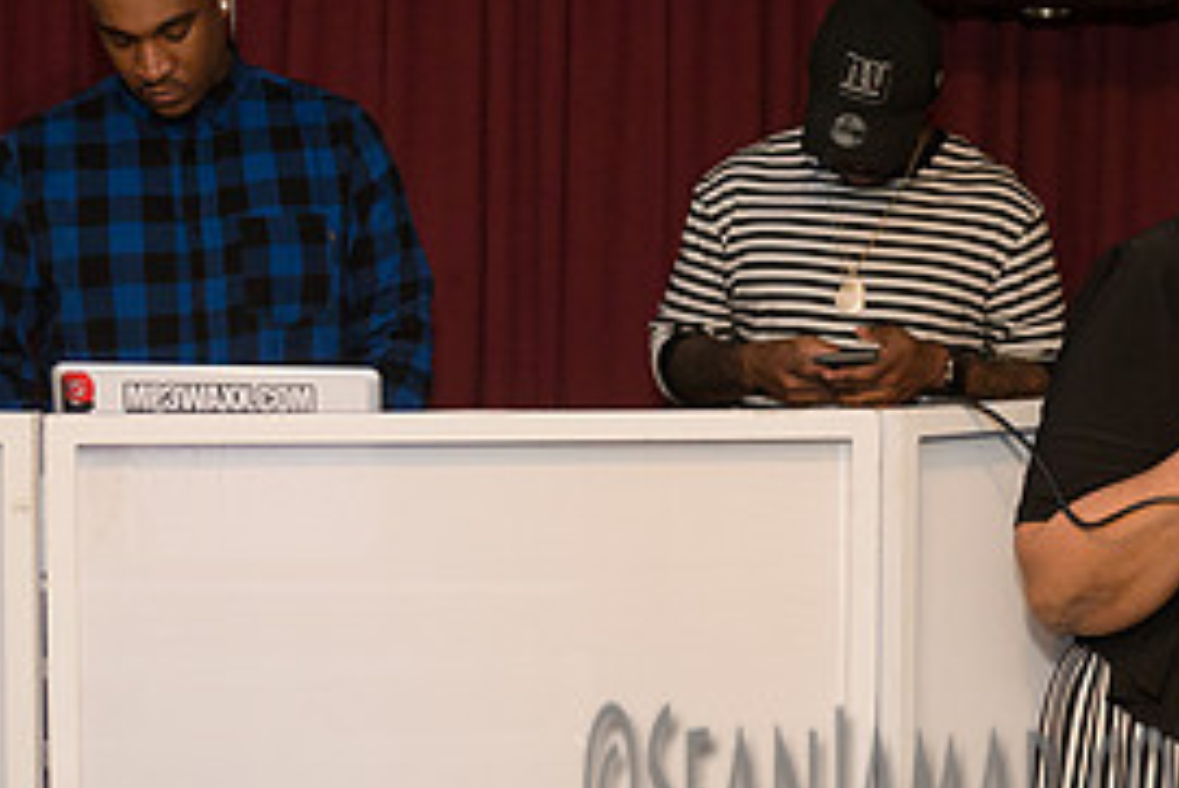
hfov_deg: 25.8
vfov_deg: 17.7
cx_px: 966
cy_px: 385
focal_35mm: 77
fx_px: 2523
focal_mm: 36
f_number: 3.5
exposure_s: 1/400
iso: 2000
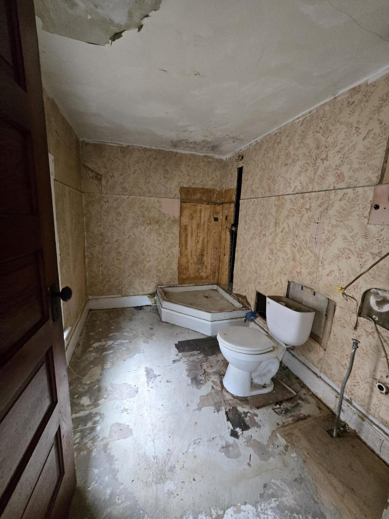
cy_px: 260
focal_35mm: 13
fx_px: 195
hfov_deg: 89.9
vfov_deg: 106.2
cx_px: 194
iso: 1000
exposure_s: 1/60
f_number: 2.2
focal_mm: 2.2
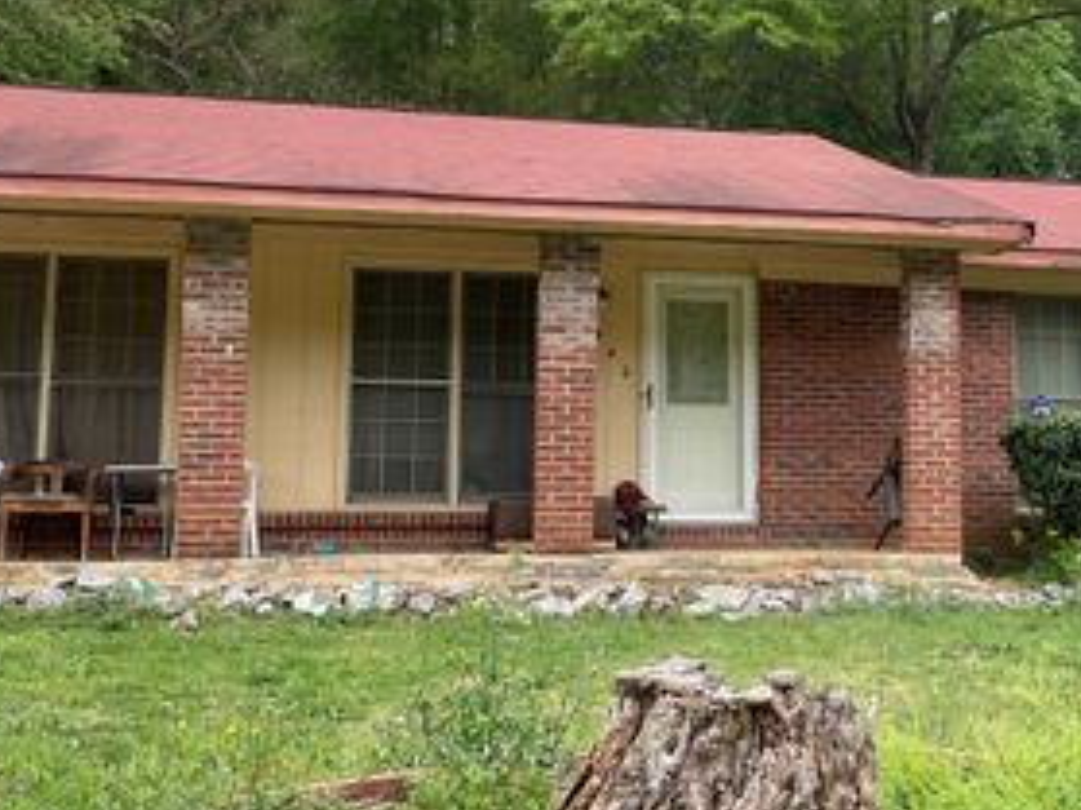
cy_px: 316
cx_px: 725
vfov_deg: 27.9
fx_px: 1623
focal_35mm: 52
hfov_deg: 36.4
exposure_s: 1/435
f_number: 1.8
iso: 16
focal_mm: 3
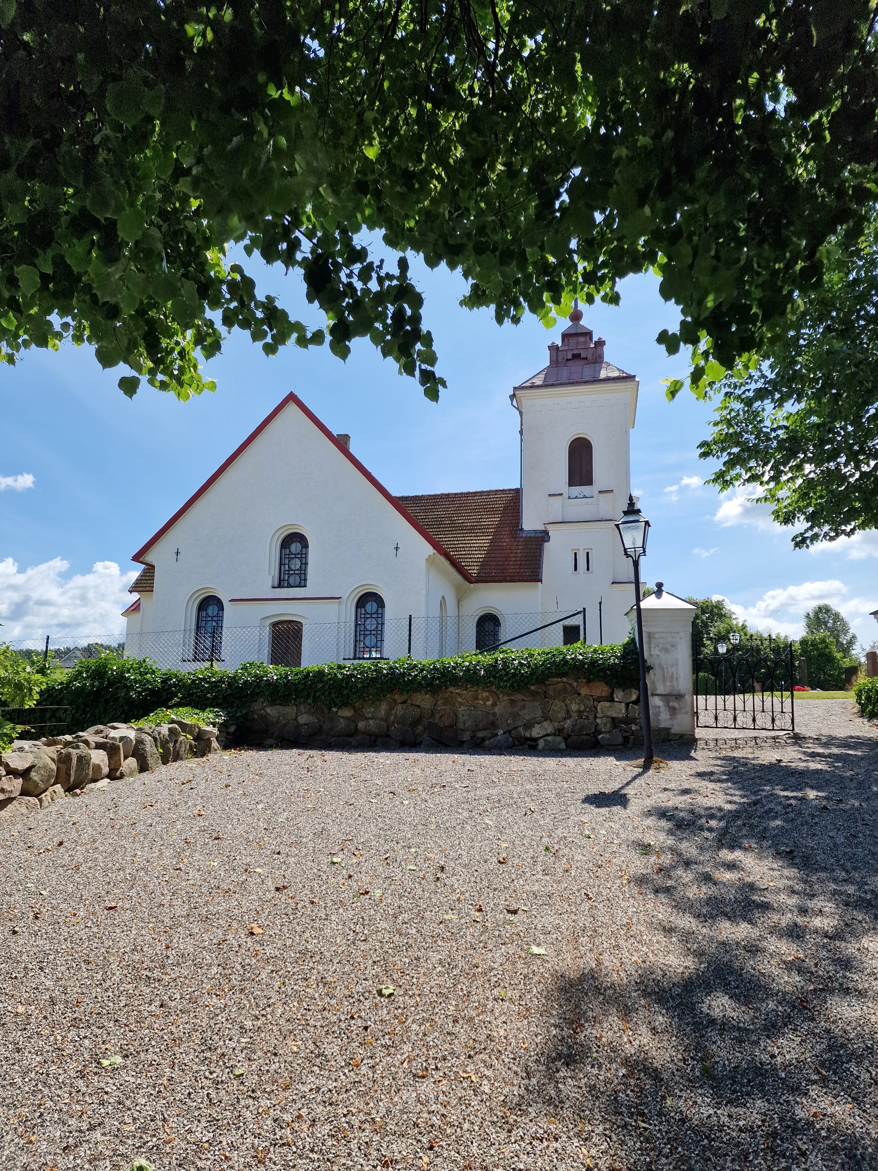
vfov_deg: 73.9
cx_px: 439
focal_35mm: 23
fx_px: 778
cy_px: 586
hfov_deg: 58.9
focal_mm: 6.4
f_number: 1.8
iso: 50
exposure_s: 1/1224
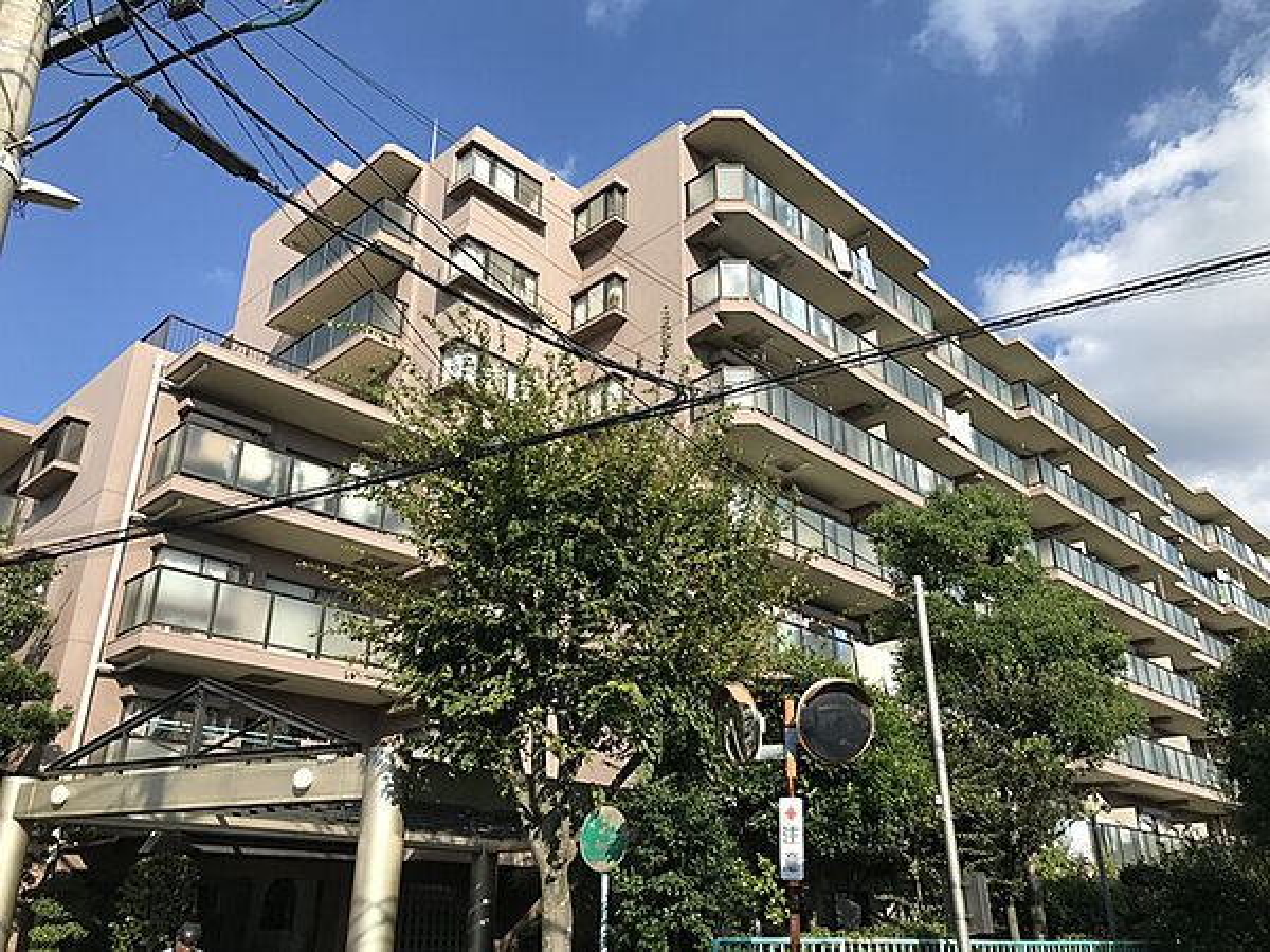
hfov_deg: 63.4
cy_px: 476
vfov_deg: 49.7
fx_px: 1027
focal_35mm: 28
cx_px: 635
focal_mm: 3.99
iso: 20
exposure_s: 1/1880
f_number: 1.8
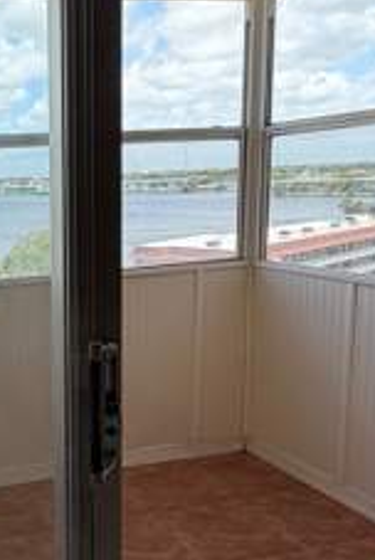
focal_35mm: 41
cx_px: -69
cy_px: 286
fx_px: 639
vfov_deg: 47.3
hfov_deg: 28.6
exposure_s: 1/502
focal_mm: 2.22
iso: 50
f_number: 2.2
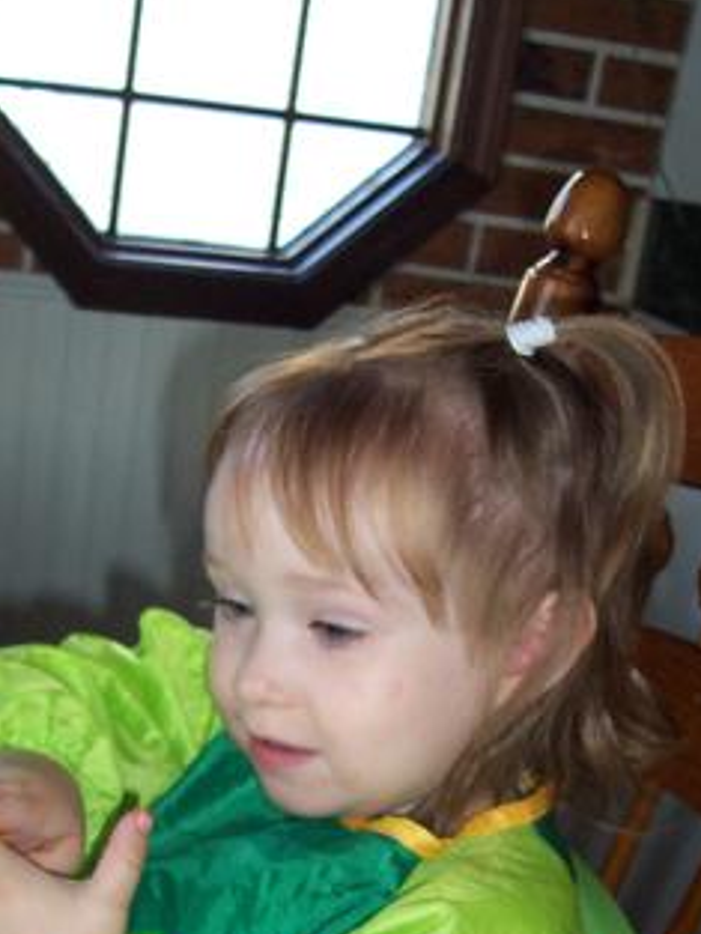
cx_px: 279
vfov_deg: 31.9
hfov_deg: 24.4
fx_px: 1619
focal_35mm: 60
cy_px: 639
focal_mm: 5.6
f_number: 2.8
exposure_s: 1/60
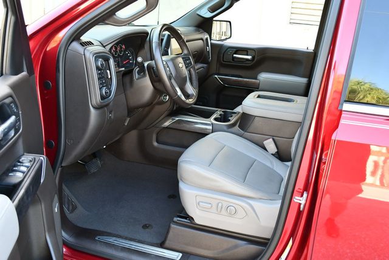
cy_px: 130
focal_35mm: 36
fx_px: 389
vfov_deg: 36.9
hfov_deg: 53.1
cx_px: 194
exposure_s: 1/250
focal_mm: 18
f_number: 3.5
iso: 800
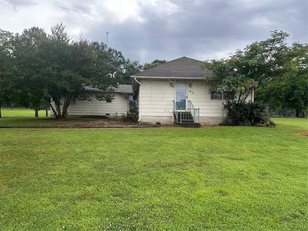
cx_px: 154
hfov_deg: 71.6
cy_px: 116
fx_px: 214
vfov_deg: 56.8
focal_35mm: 24
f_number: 1.78
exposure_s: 1/1072
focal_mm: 6.86
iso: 80
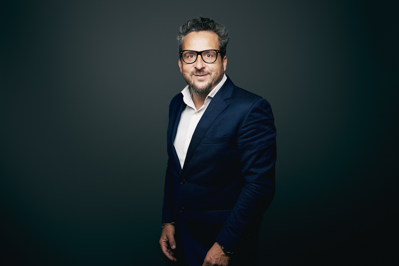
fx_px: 776
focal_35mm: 70
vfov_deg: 19.5
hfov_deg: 28.8
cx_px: 200
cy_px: 133
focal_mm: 70
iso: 200
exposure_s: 1/200
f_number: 2.8
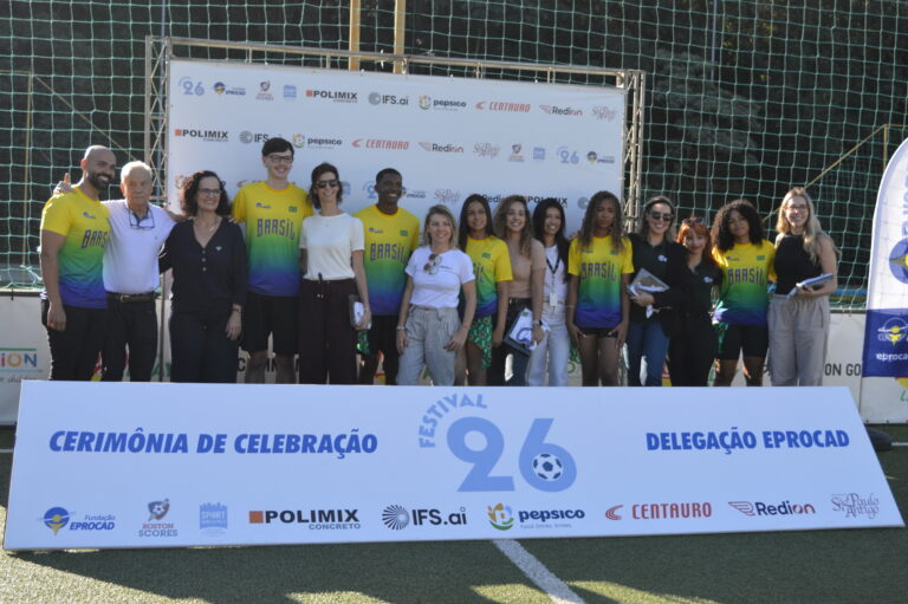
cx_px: 454
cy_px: 302
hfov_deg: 42.3
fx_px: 1172
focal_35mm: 46
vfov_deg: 28.9
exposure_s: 1/160
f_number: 6.3
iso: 100
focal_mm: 31
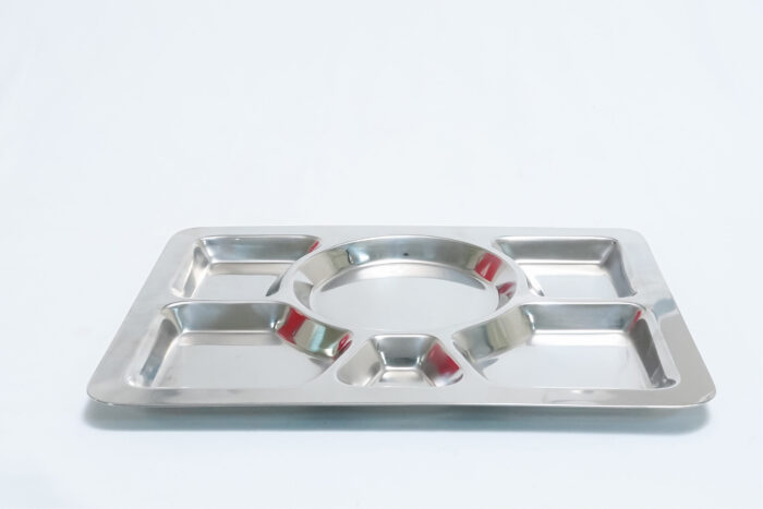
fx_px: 1081
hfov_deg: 38.9
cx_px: 382
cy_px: 254
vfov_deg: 26.5
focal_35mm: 51
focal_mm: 34
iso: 3200
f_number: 10
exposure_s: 1/125
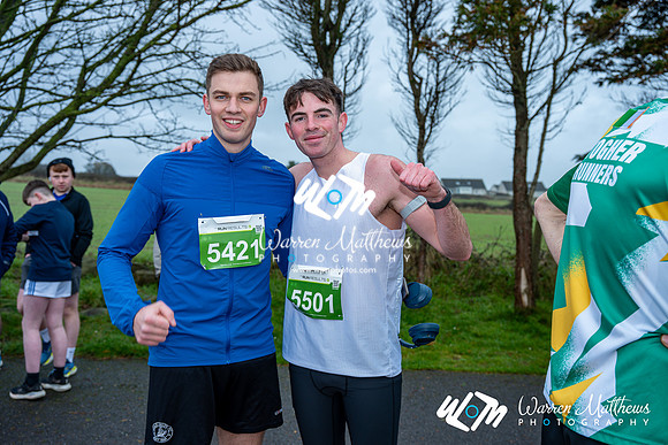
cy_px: 222
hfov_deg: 57.2
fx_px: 612
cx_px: 334
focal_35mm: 33
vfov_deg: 40.0
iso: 100
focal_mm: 33
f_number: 4
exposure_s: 1/200
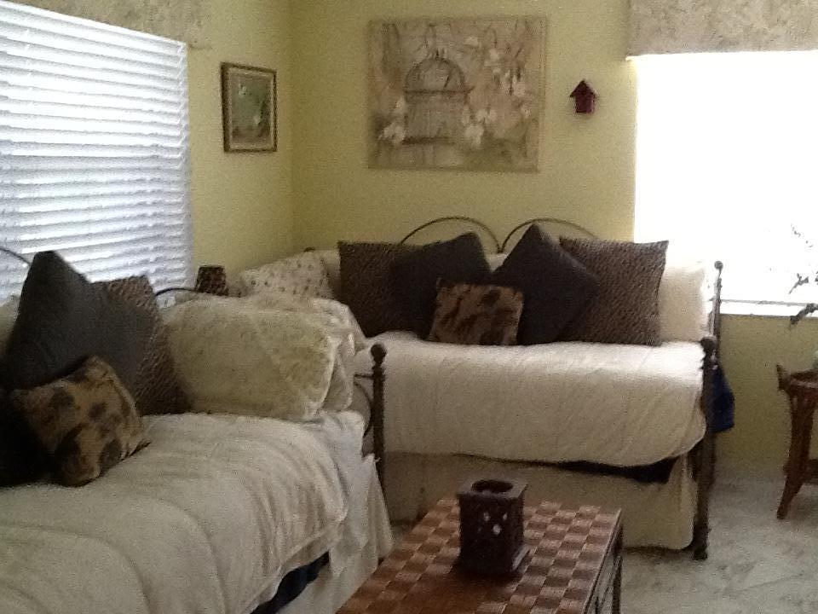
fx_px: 1040
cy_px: 307
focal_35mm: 44
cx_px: 409
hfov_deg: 42.9
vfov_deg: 32.9
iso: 250
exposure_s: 1/33
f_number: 2.4
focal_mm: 2.03
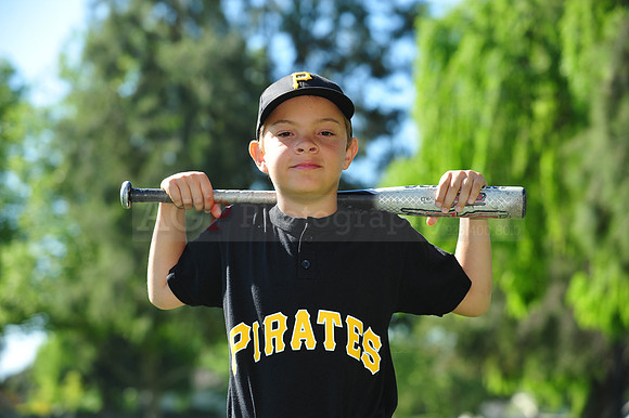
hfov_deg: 20.4
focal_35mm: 100
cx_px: 314
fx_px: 1746
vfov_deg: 13.7
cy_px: 209
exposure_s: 1/400
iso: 200
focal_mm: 100
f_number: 5
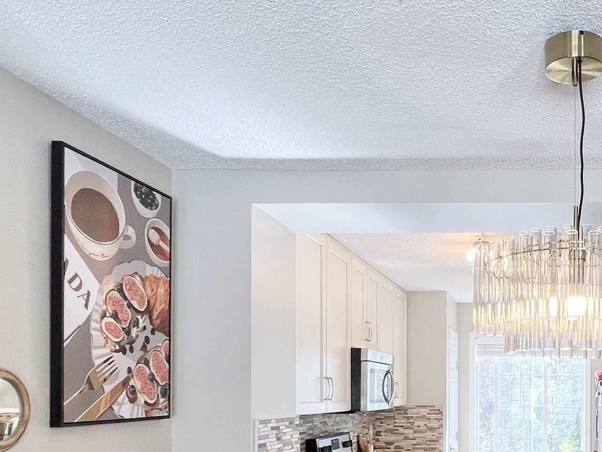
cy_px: 396
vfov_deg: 38.3
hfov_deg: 47.4
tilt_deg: +0.0
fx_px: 609
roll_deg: +0.1
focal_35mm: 35
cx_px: 540
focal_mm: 1.57
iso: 64
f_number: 1.8
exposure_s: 1/120
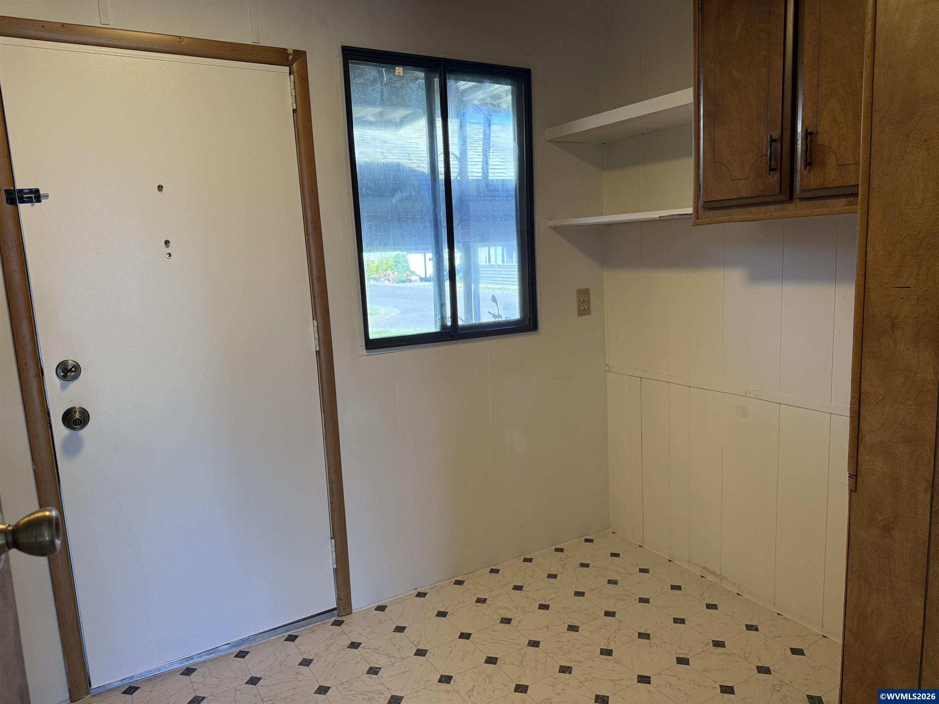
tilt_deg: -8.2
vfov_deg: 56.8
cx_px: 470
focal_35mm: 24
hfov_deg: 71.6
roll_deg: +2.2
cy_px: 352
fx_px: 651
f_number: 1.78
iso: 200
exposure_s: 1/165
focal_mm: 6.76
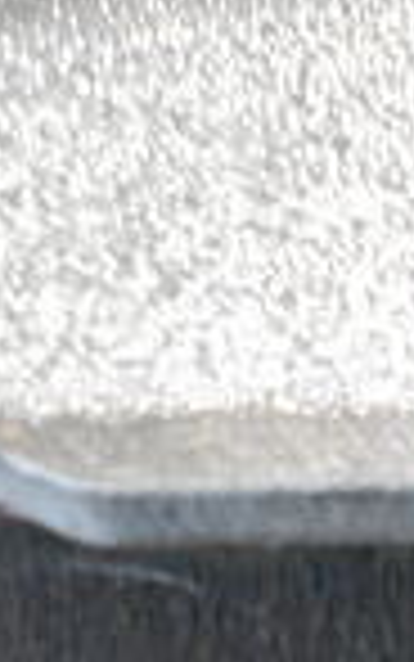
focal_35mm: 165
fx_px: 2976
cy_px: 867
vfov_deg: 12.3
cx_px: 986
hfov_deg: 7.5
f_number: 4
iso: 18000
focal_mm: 26
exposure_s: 1/40
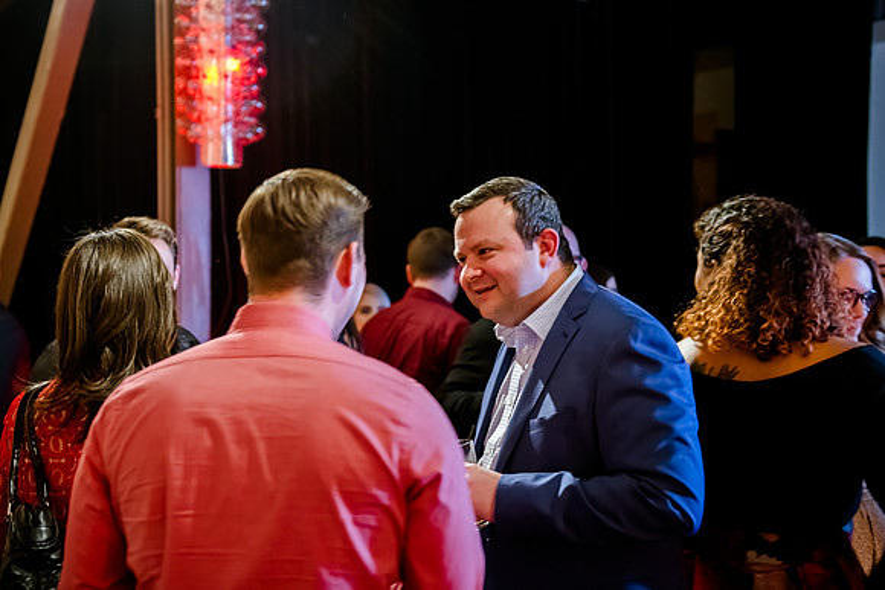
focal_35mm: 52
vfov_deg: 26.1
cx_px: 434
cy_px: 295
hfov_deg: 38.3
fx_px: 1274
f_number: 2.8
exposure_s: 1/50
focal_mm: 48
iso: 3200
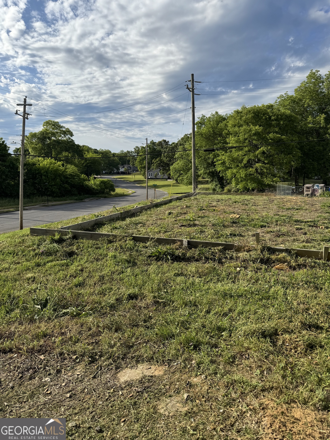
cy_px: 220
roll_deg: -0.6
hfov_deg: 56.8
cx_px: 165
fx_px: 305
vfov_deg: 71.6
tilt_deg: -8.3
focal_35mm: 24
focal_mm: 6.76
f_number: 1.78
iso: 80
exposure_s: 1/4049
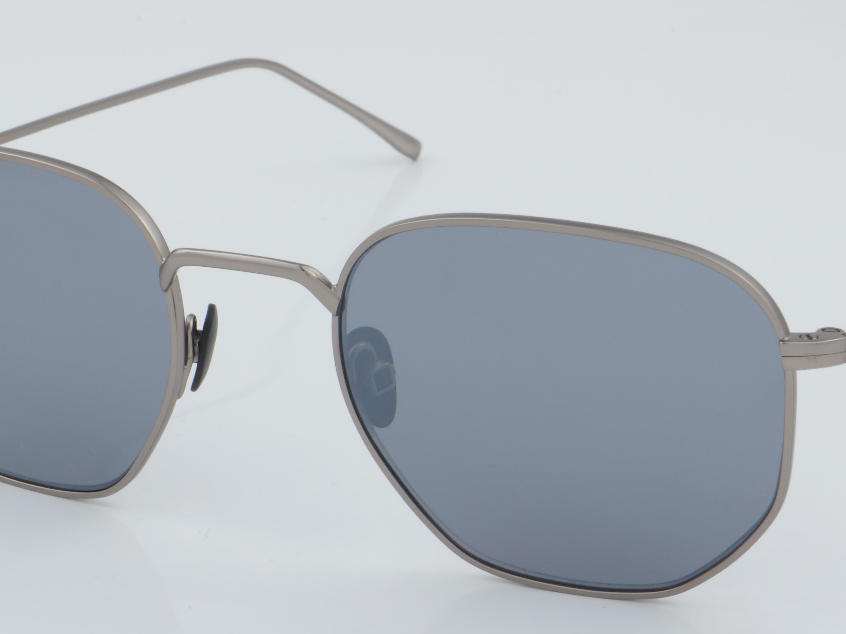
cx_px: 448
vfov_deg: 13.6
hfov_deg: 18.0
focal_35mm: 109
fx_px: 2664
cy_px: 344
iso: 100
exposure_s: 1/4
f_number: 32
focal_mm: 50
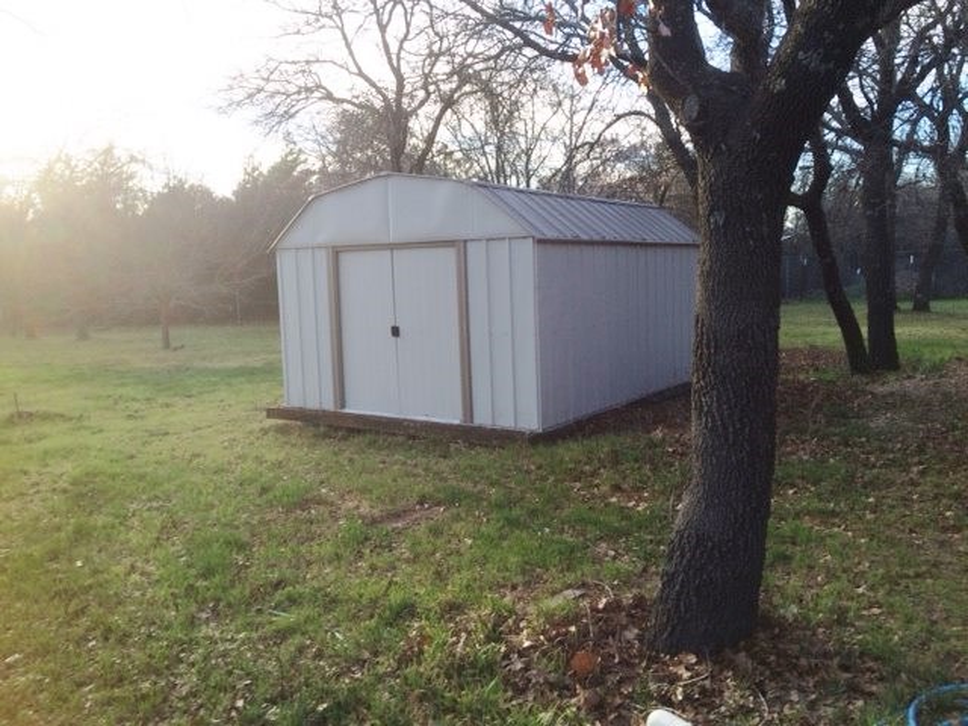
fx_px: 811
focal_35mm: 29
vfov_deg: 48.2
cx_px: 484
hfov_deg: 61.7
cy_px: 363
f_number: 2.2
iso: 32
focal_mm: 4.15
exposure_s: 1/225
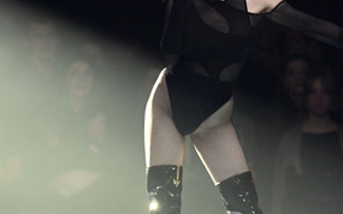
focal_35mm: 452
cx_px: 228
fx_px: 4224
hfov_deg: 4.6
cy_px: 76
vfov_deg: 2.9
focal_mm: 280
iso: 5000
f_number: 5.6
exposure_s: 1/500
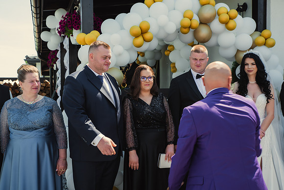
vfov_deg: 29.9
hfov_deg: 43.6
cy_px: 95
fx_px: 355
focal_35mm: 45
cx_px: 142
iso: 200
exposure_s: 1/200
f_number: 7.1
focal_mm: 45
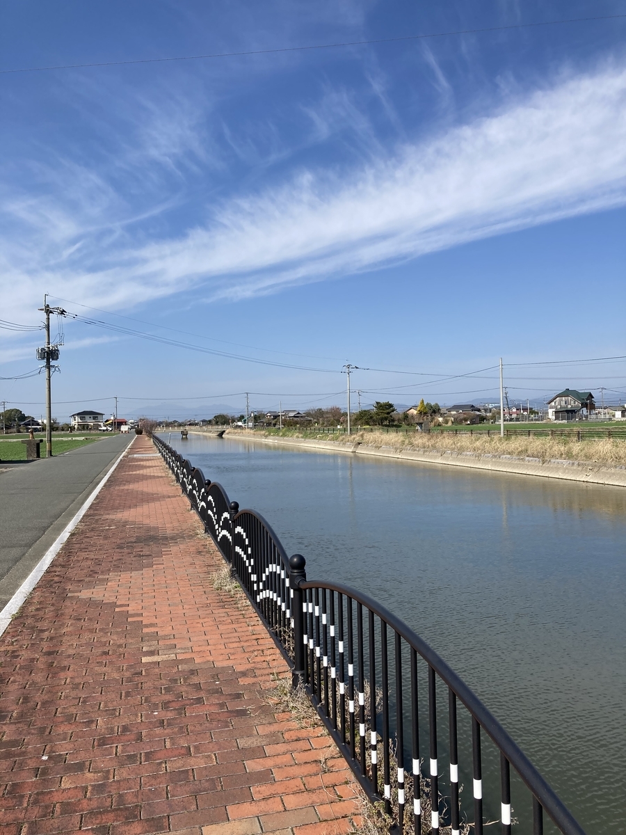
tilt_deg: +1.1
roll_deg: +1.7
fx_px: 675
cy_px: 418
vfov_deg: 63.4
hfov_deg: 49.7
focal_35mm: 28
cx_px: 313
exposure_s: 1/2525
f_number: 1.8
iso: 20
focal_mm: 3.99
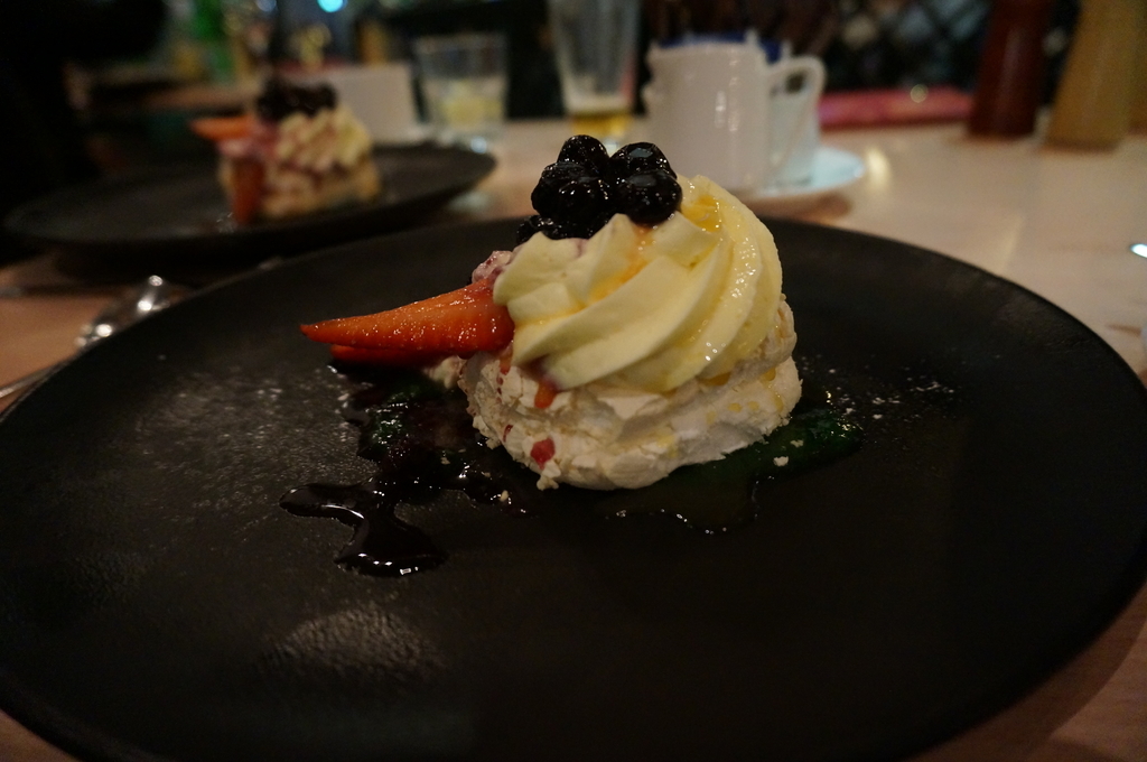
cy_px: 381
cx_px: 574
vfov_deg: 53.0
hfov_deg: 73.8
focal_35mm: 24
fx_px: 764
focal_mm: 16
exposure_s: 1/20
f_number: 3.5
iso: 3200
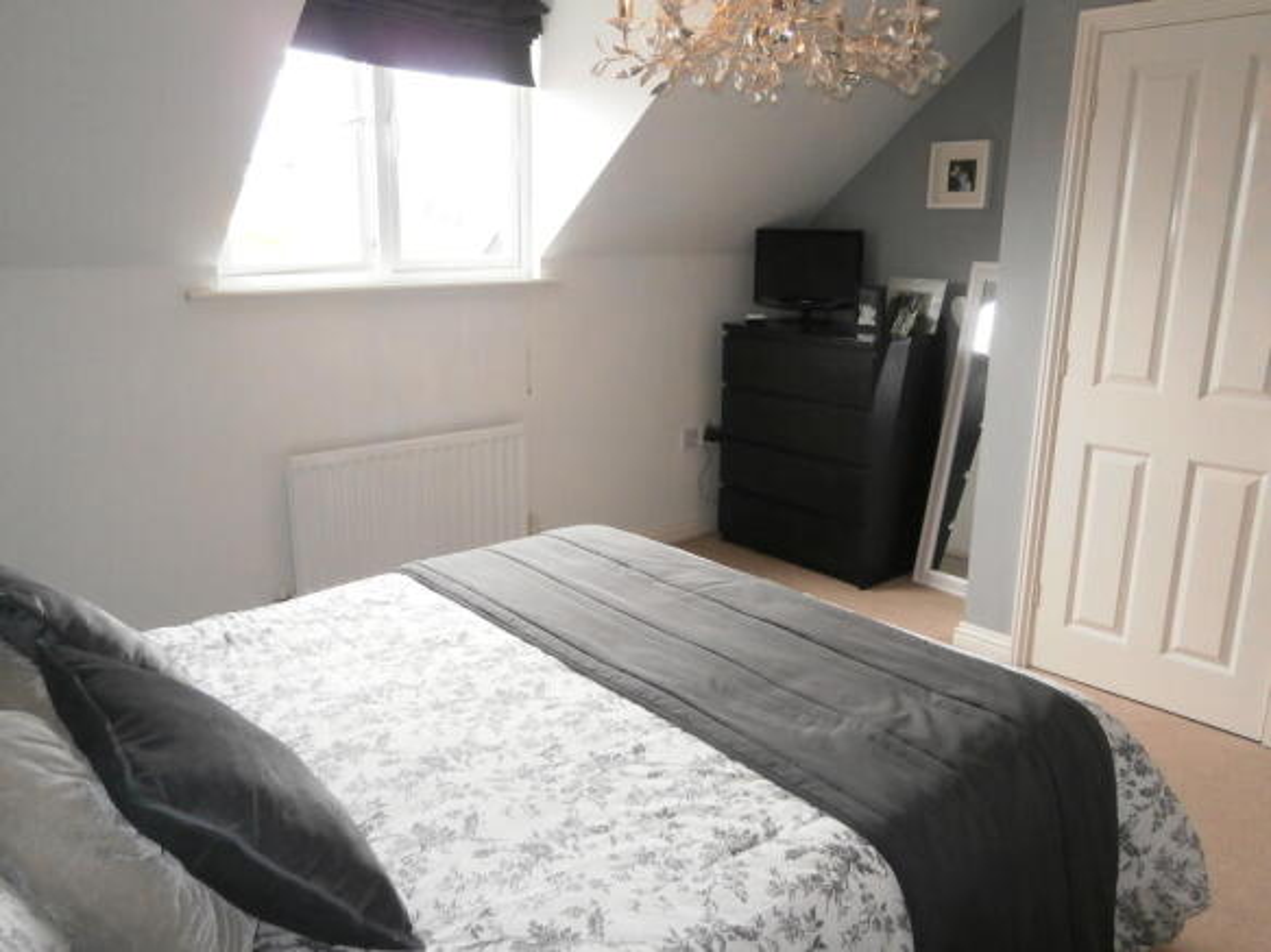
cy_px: 476
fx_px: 954
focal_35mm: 26
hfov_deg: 67.3
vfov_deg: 53.0
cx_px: 636
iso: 200
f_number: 2.8
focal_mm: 4.7
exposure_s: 1/30
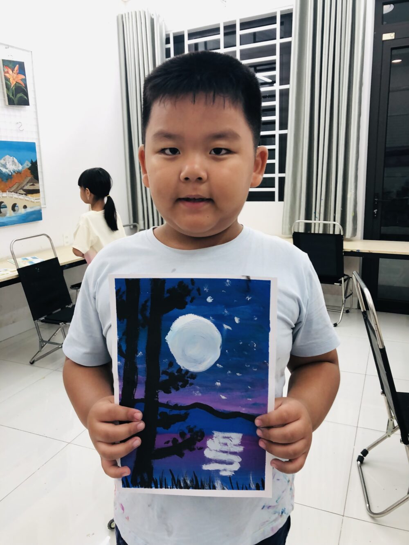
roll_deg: +0.9
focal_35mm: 28
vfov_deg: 63.4
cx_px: 204
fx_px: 441
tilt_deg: -12.5
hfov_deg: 49.8
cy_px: 272
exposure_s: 1/100
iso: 80
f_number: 1.8
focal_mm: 4
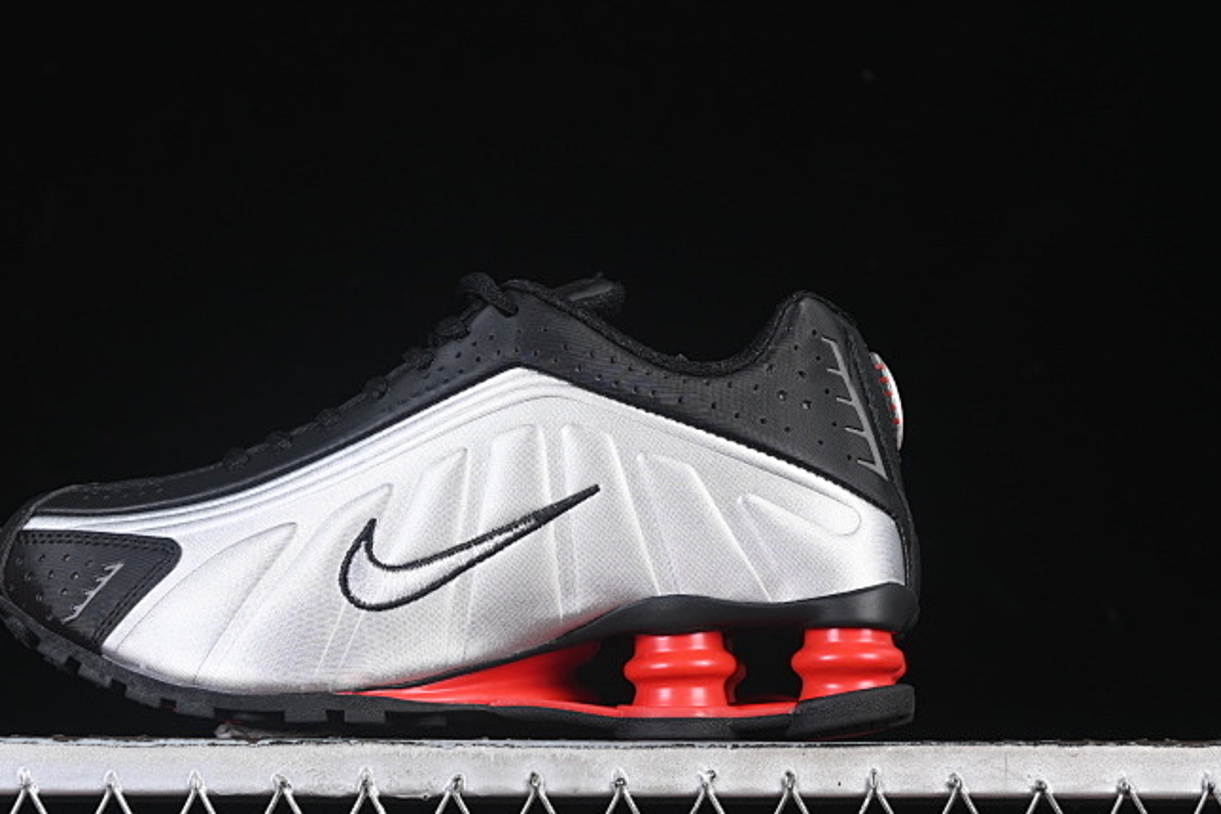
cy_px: 431
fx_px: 3154
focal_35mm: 93
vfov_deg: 14.7
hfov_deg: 21.9
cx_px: 475
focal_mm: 50
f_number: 6.3
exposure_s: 1/60
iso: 160
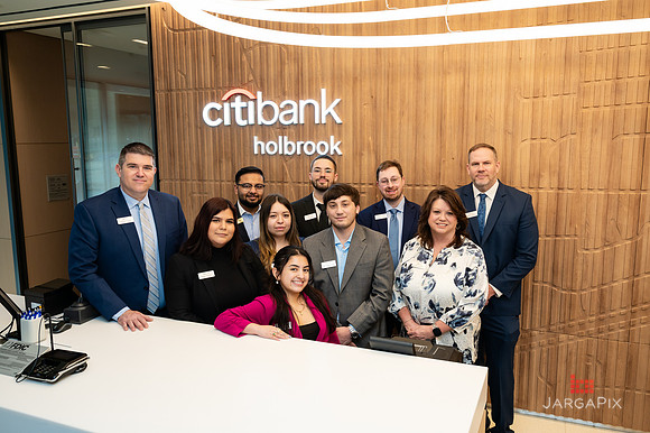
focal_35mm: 30
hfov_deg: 62.7
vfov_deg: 44.2
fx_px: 533
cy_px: 216
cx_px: 326
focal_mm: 29
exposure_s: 1/200
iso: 640
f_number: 5
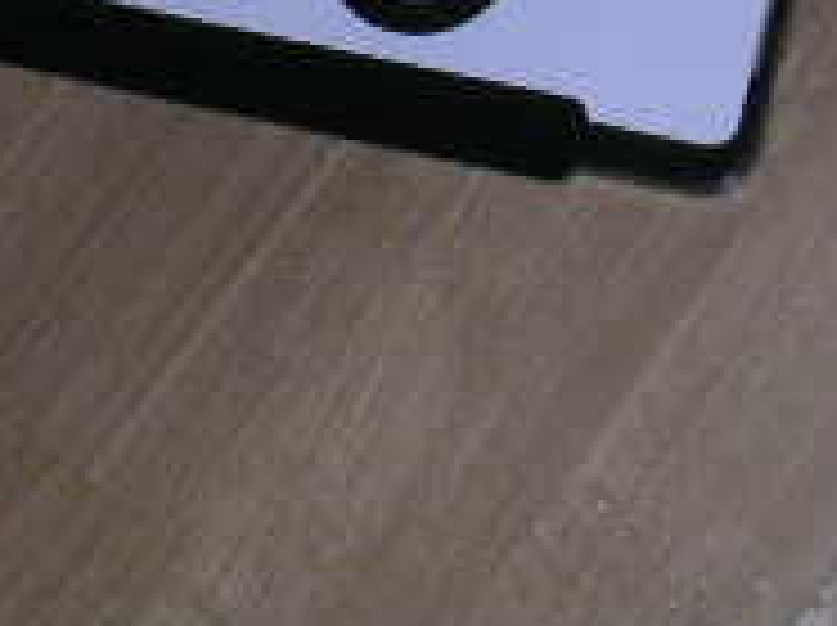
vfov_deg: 10.9
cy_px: -257
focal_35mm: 131
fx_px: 3163
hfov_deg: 15.0
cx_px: 166
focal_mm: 6
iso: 160
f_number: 6.7
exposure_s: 1/45
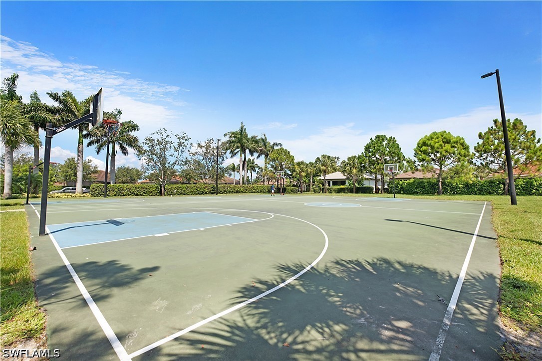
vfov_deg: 77.3
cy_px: 180
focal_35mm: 15
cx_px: 271
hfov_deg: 100.4
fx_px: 226
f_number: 5.6
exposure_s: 1/480
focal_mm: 10
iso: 200
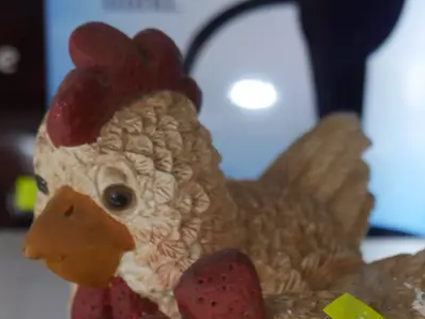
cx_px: 299
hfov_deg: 19.9
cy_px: 372
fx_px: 1204
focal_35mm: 98
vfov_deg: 14.7
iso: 1600
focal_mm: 19
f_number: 4.1
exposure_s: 1/60
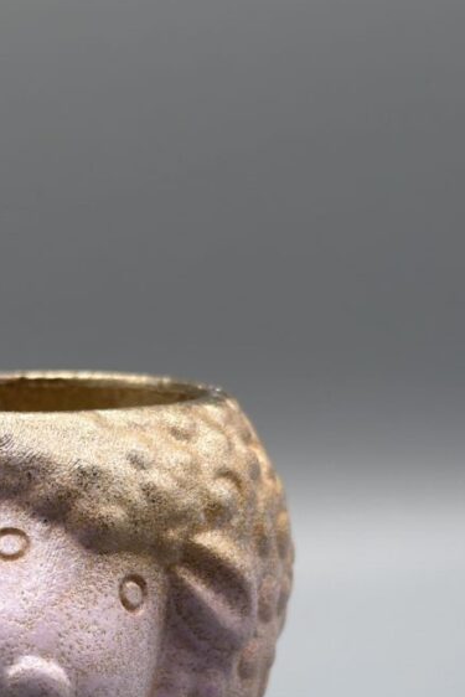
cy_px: 629
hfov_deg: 14.8
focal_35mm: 91
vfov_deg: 21.9
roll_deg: +0.5
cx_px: -1
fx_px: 1762
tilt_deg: -12.2
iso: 50
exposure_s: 1/154
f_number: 1.78
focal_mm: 6.86
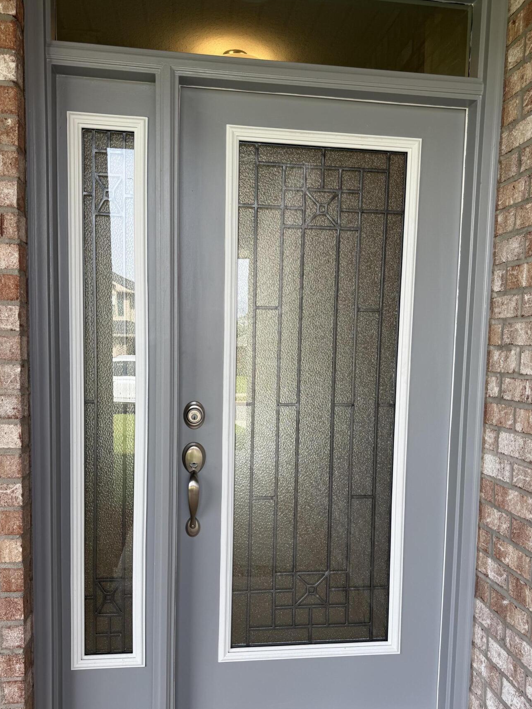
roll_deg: -1.3
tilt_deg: -4.6
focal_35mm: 28
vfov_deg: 63.2
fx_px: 574
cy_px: 400
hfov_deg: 49.8
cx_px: 261
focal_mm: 6.76
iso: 80
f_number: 1.78
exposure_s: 1/575
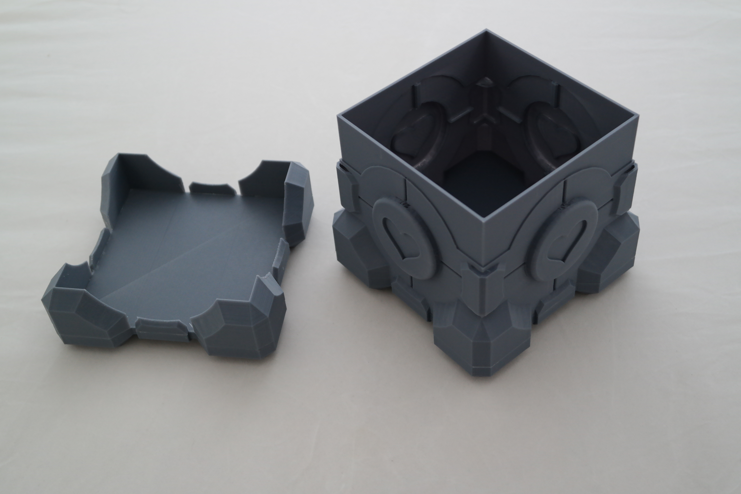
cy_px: 247
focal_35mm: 46
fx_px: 947
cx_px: 370
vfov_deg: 29.2
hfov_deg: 42.7
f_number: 4.5
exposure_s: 1/160
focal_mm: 30
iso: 800
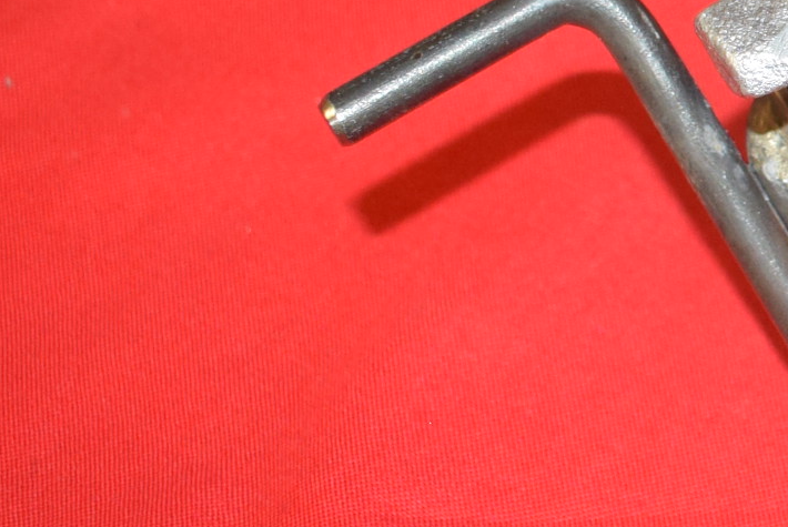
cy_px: 37
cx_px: 1445
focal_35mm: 139
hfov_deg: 13.2
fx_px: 3046
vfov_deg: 9.8
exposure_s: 1/40
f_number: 5
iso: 800
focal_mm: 22
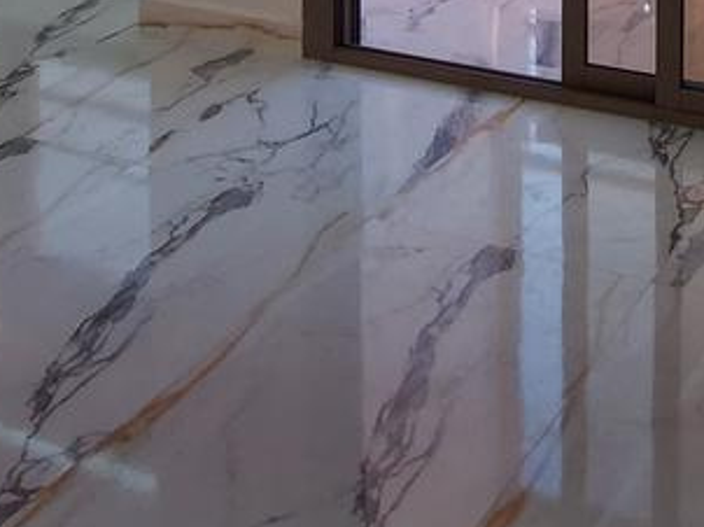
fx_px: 1260
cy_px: -431
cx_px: 562
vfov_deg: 18.4
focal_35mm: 62
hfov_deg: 30.5
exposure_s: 1/140
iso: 50
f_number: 2.2
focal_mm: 1.74
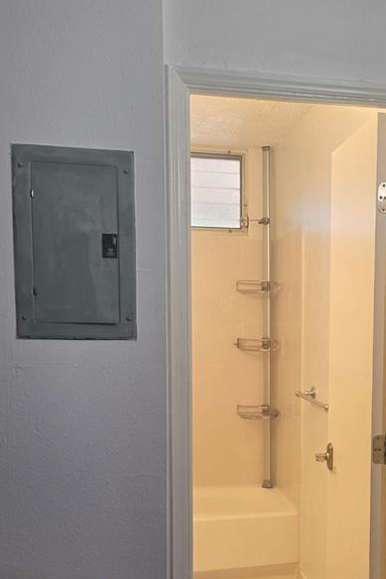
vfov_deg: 39.1
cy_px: 389
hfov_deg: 26.1
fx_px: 804
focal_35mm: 50
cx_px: 354
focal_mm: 5.4
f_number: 1.8
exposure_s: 1/120
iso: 160
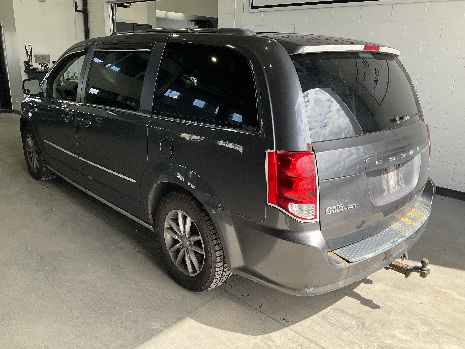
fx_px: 390
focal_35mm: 29
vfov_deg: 48.2
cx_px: 232
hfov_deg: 61.7
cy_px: 174
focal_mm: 3
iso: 25
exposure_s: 1/272
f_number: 1.8
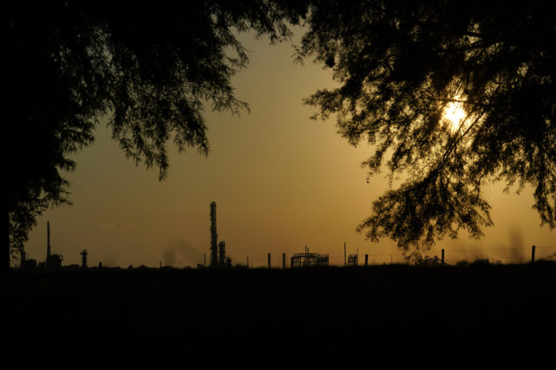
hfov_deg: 17.9
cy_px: 185
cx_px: 278
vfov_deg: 12.0
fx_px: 1761
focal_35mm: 114
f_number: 10
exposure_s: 1/2500
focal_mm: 114
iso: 160
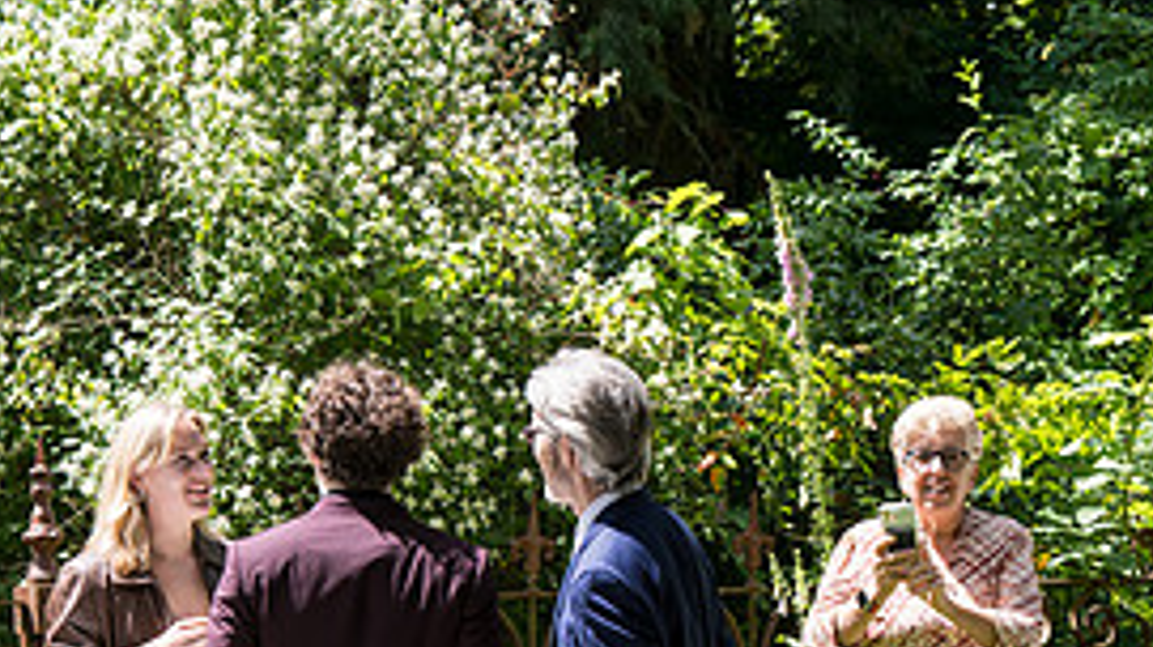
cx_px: -9
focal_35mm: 157
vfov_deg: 7.7
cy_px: 585
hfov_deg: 13.5
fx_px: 4797
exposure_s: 1/500
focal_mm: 70
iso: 200
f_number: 4
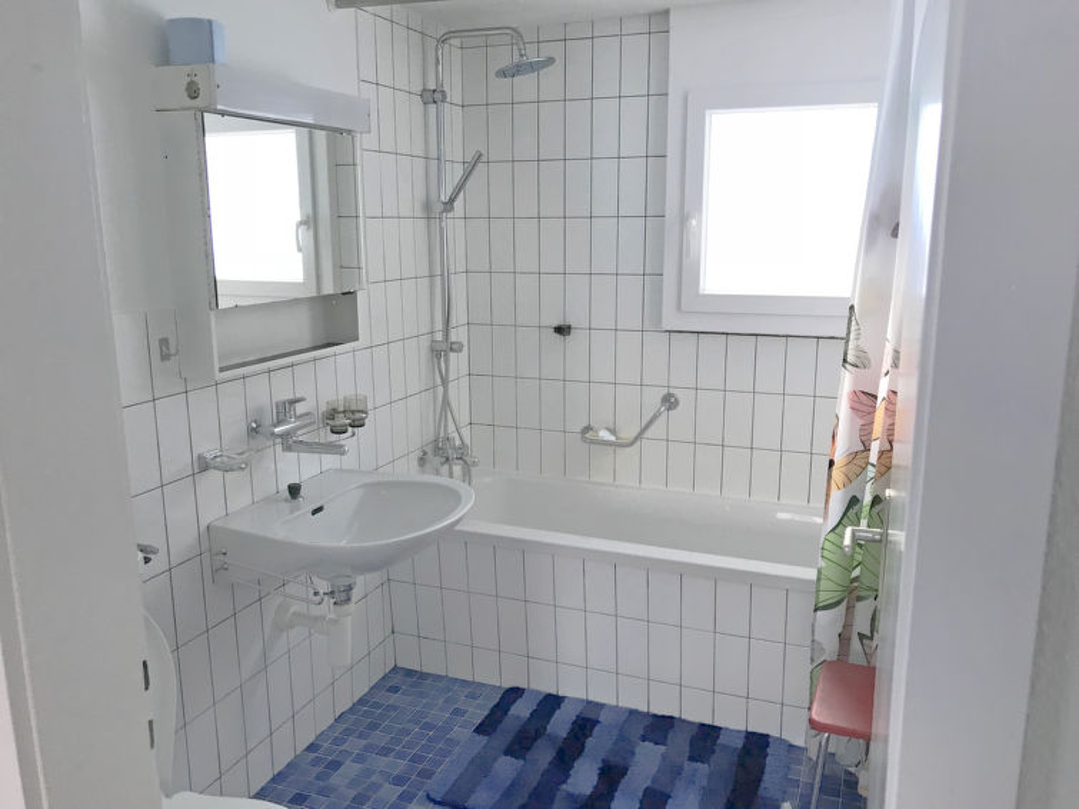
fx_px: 873
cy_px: 404
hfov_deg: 63.5
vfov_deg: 49.7
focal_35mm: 28
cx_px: 540
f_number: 1.8
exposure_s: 1/17
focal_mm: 3.99
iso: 40
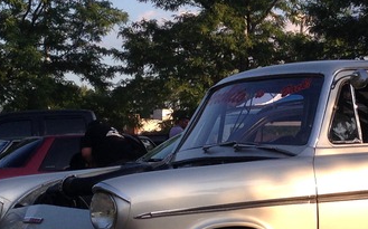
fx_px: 1092
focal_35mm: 109
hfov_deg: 19.0
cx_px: 287
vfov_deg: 12.0
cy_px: 150
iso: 50
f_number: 2.4
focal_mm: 4.12
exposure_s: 1/484
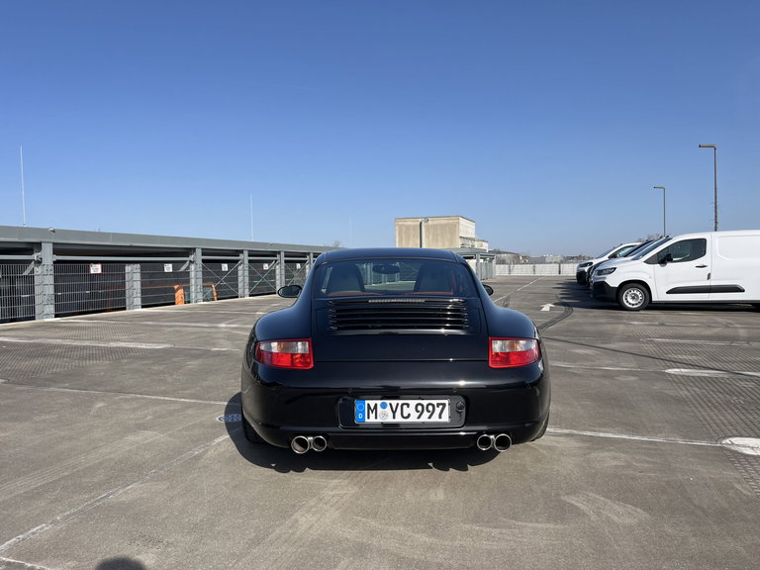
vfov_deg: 53.1
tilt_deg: -2.4
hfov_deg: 67.3
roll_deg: +0.4
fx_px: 571
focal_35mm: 26
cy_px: 285
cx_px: 380
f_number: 1.6
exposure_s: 1/1862
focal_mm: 5.1
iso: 50
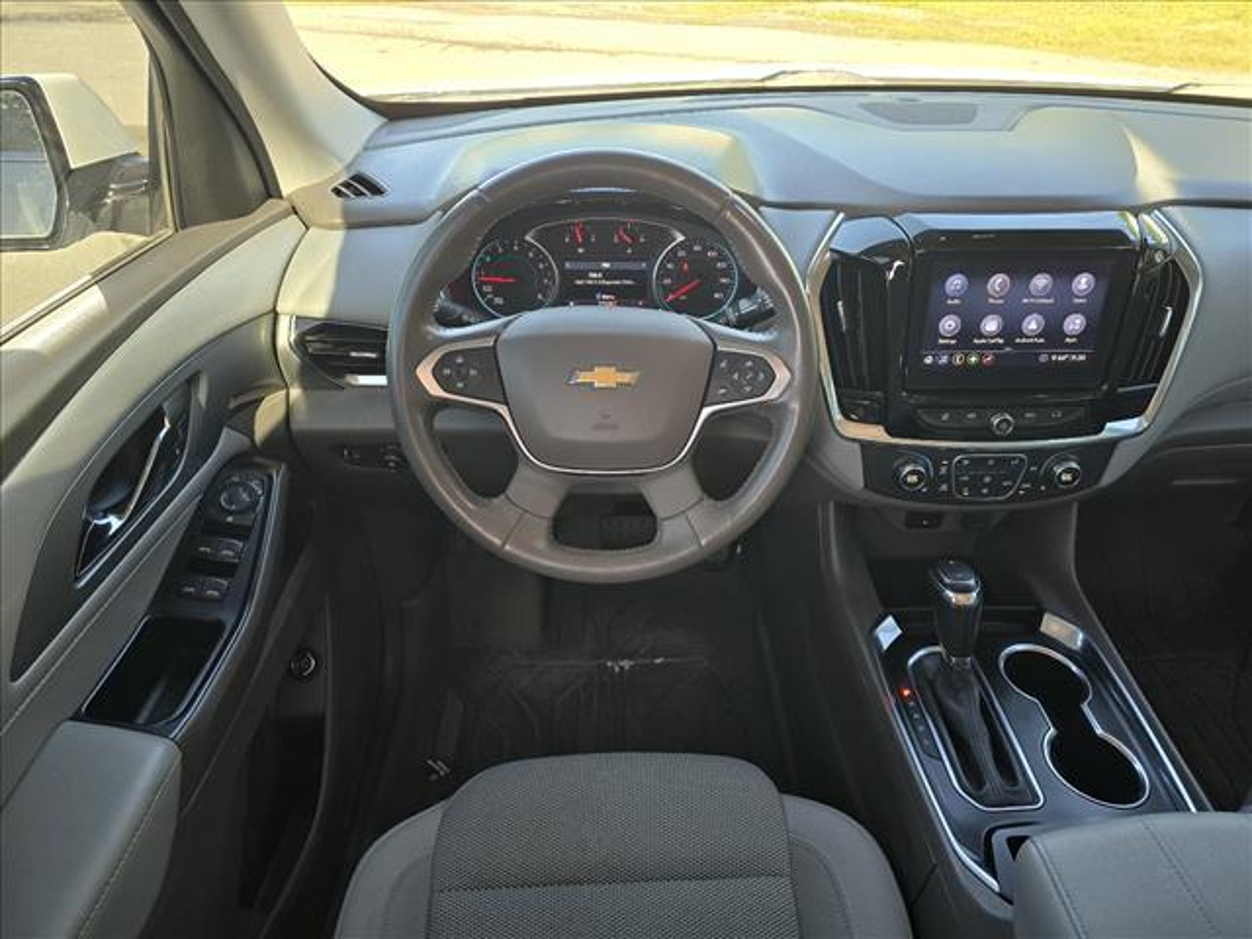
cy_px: 470
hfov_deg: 73.9
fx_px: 832
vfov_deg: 58.9
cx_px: 626
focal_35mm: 23
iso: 125
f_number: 1.7
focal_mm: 6.3
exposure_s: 1/182
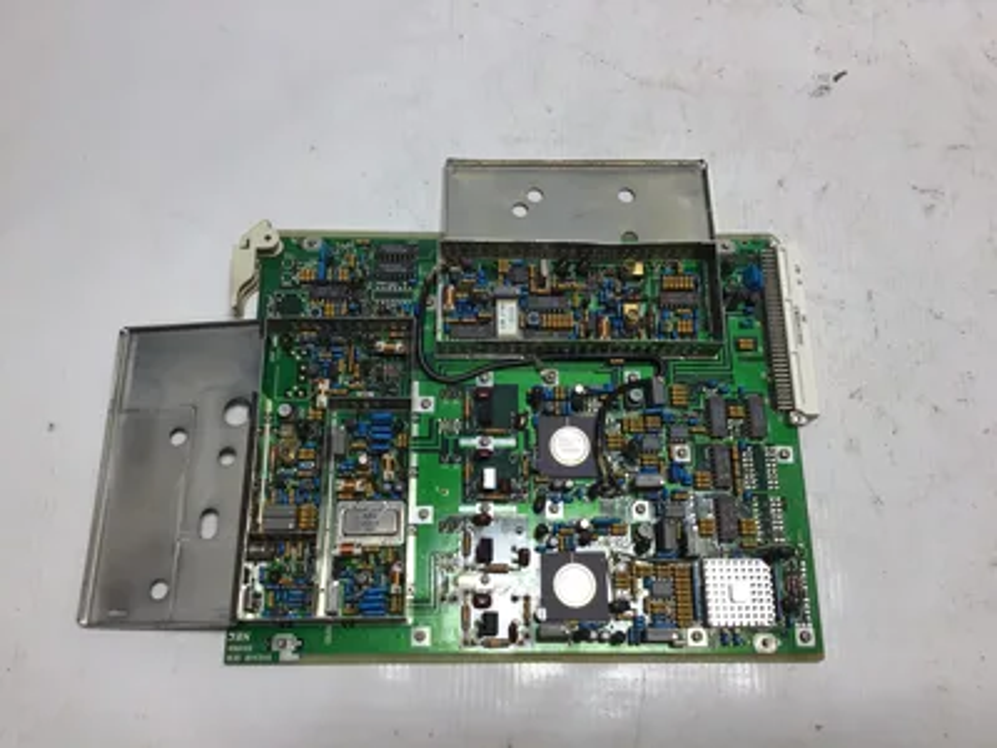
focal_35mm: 31
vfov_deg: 45.4
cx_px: 498
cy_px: 374
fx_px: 893
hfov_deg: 58.4
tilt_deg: -70.5
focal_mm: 3.3
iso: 25
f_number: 2.4
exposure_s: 1/127
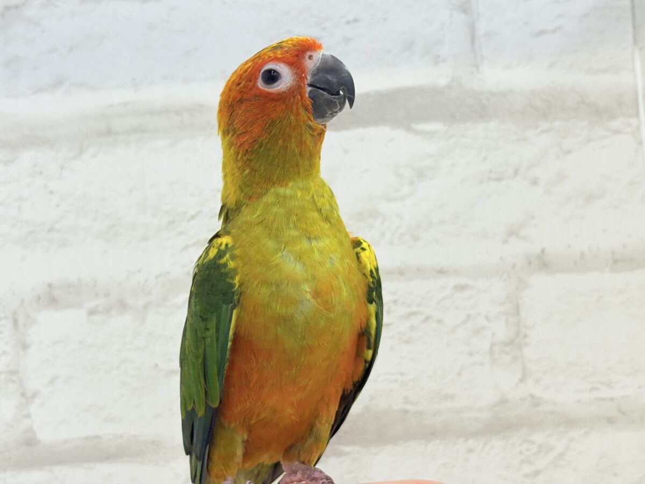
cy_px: 242
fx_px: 969
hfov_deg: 36.8
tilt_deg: +7.0
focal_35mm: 52
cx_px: 322
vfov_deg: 28.0
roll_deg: +5.5
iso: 80
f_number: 1.6
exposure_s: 1/100
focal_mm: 5.96
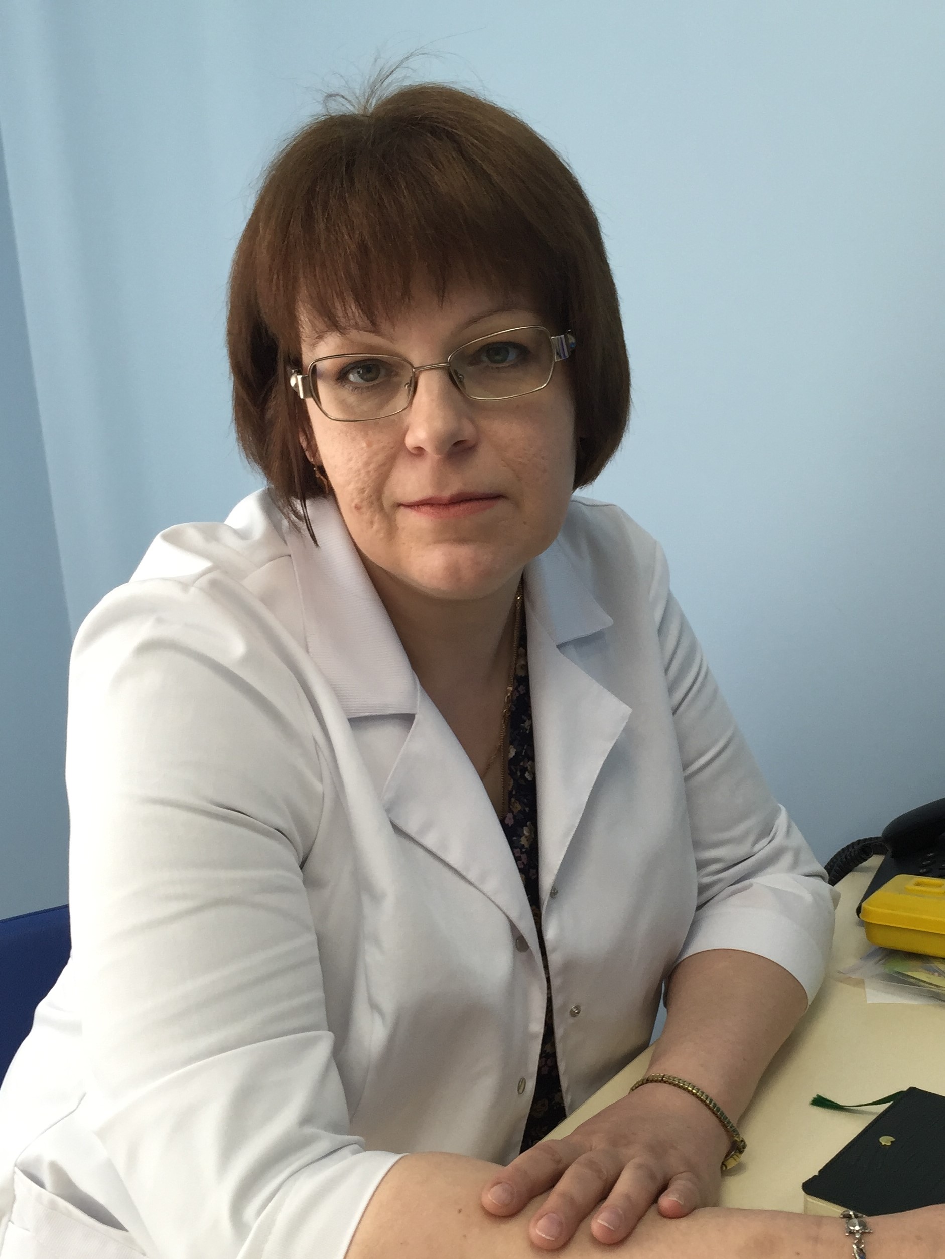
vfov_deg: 61.7
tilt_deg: -13.9
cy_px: 630
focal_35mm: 29
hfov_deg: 48.2
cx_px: 472
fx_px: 1055
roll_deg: +2.3
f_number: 2.2
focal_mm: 4.15
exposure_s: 1/100
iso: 50
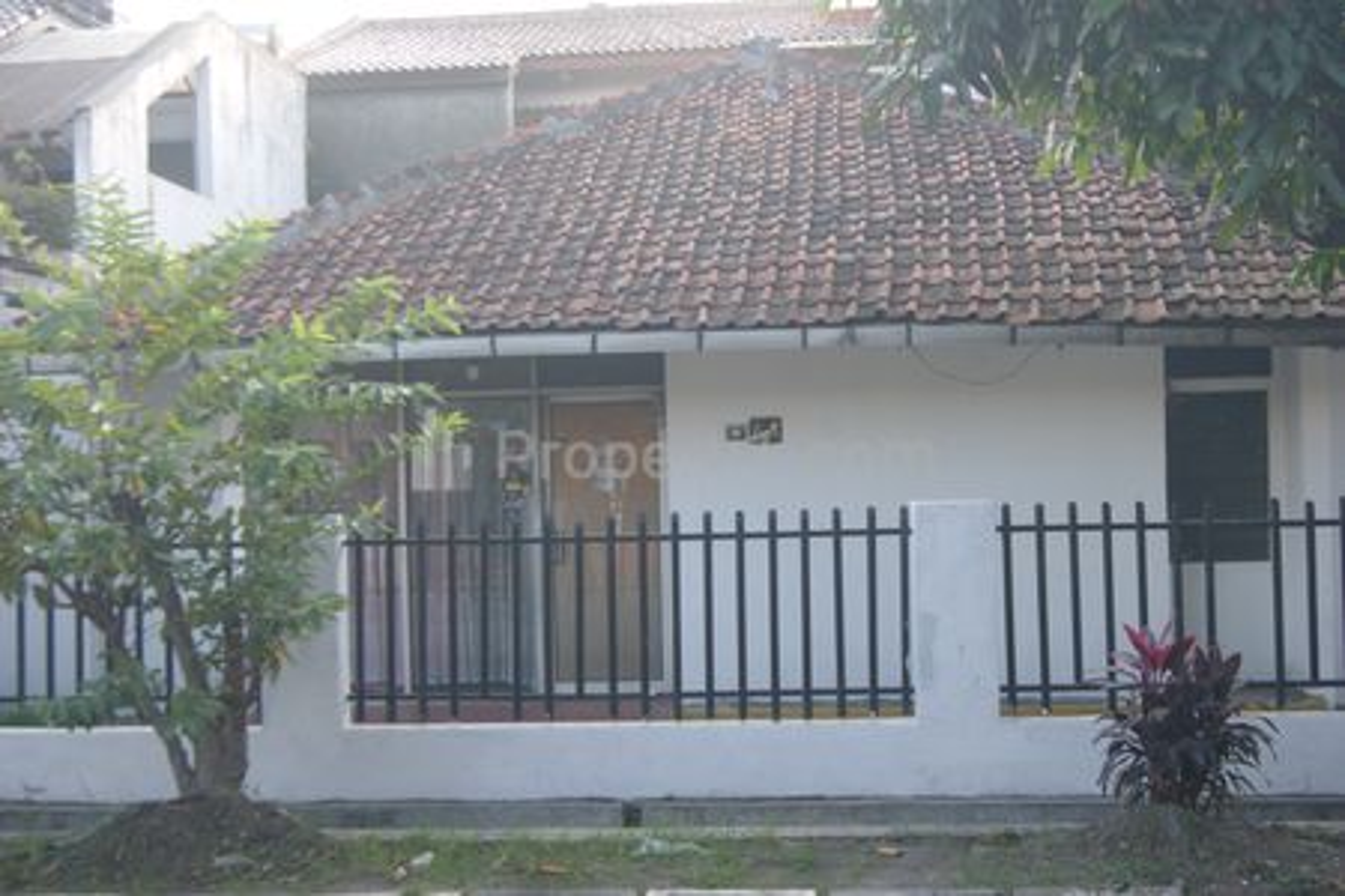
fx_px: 1681
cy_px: 448
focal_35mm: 45
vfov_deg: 29.9
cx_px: 672
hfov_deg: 43.6
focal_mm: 30
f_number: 5.6
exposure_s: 1/60
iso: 100
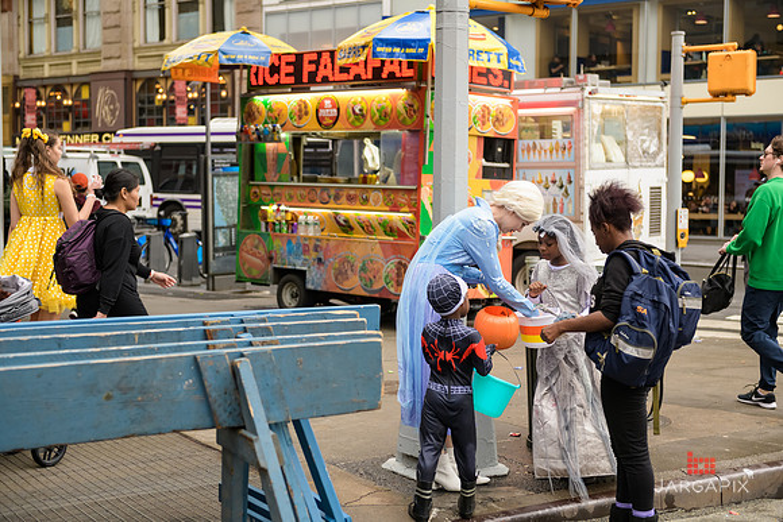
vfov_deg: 24.2
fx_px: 1218
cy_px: 261
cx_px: 392
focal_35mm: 56
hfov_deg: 35.6
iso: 800
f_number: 3.2
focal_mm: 56
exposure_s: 1/400
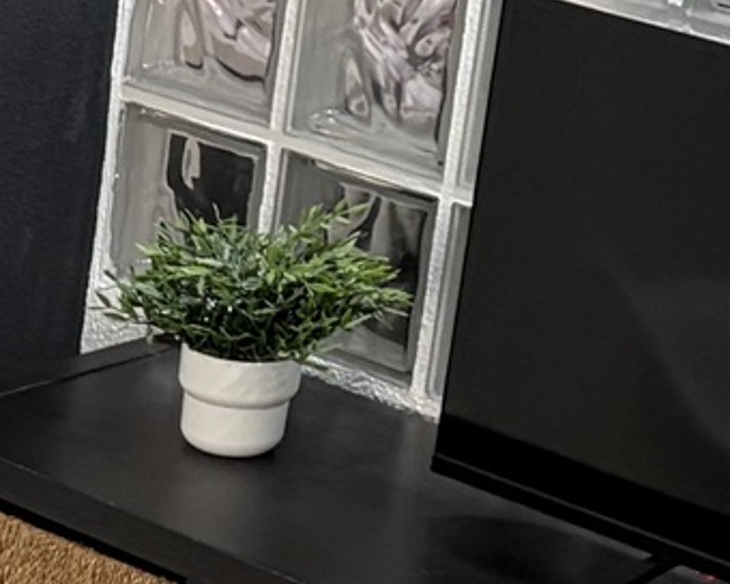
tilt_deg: -26.7
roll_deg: -0.1
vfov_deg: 7.8
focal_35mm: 194
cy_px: 900
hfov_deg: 9.1
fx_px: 4191
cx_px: -947
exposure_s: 1/50
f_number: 1.6
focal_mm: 5.96
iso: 160
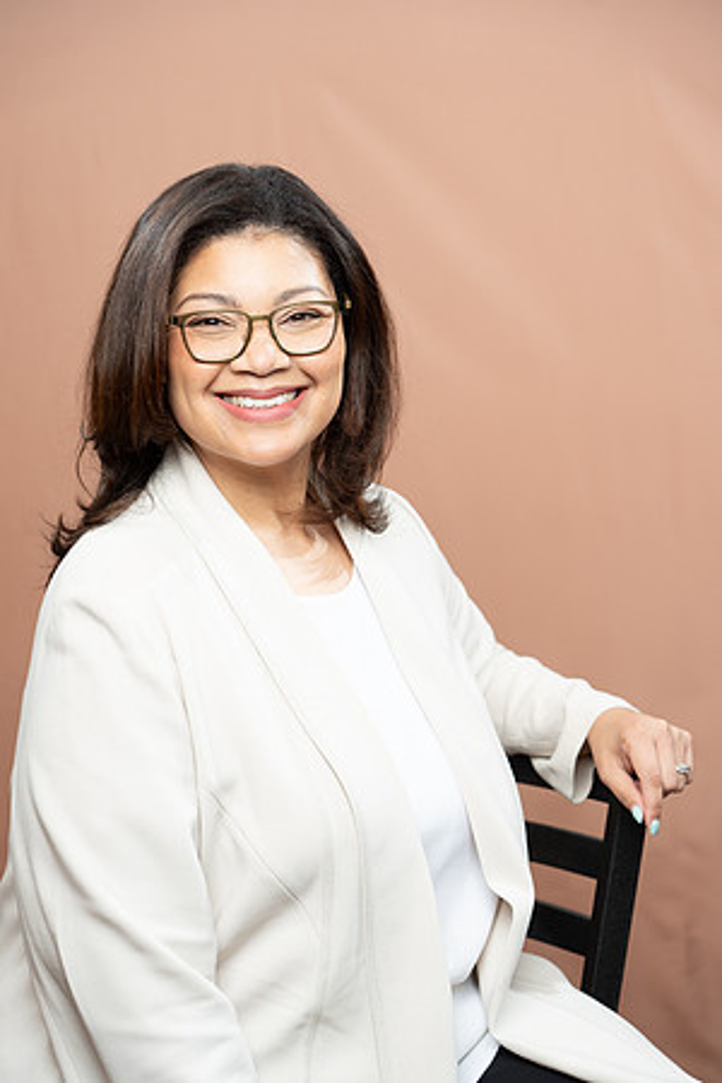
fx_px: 2136
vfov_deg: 28.5
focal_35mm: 71
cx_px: 361
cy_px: 542
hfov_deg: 19.2
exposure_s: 1/160
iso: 320
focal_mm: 71
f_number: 4
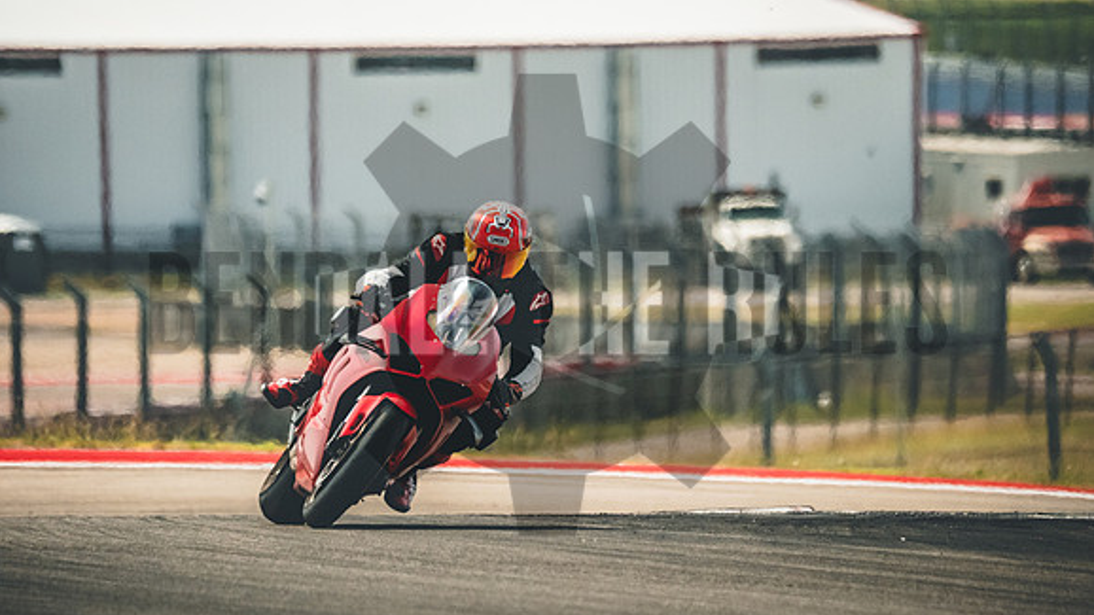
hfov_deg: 3.4
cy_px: 306
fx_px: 18303
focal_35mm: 631
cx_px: 547
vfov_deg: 1.9
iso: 2000
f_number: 5.6
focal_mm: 400
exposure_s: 1/2500
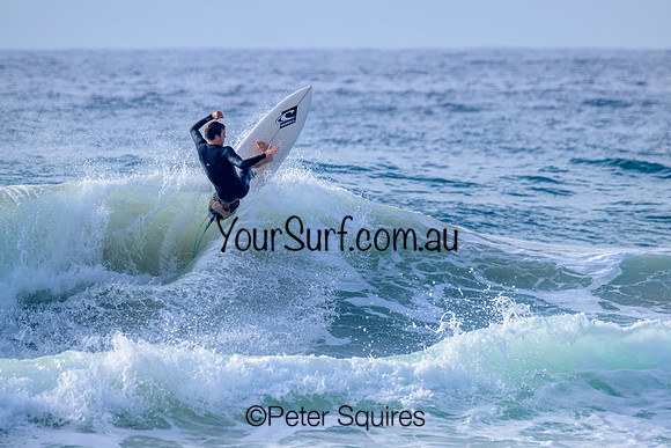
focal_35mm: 564
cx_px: 336
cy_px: 224
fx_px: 10515
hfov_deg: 3.7
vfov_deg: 2.4
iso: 1100
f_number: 11
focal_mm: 550
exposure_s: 1/2000
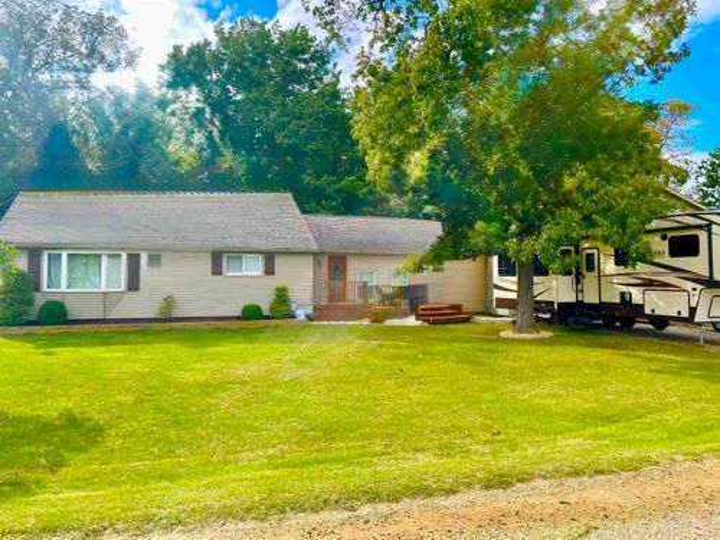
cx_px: 360
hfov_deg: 67.3
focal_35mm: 26
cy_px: 270
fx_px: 541
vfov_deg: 53.1
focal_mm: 4.2
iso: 32
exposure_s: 1/1667
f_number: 1.6
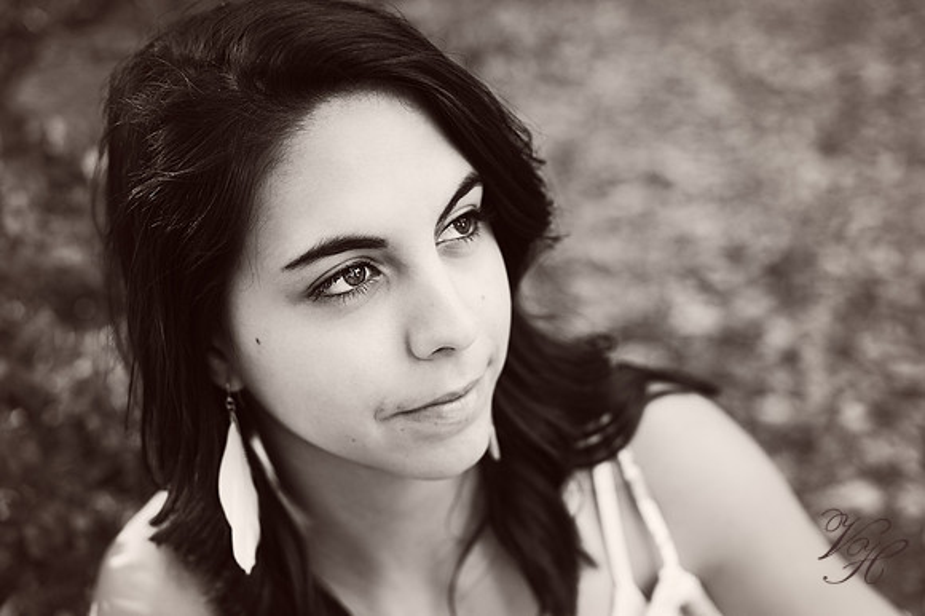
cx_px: 462
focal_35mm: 50
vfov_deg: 27.0
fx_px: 1284
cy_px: 308
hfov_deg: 39.6
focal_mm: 50
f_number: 3.2
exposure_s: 1/250
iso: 200
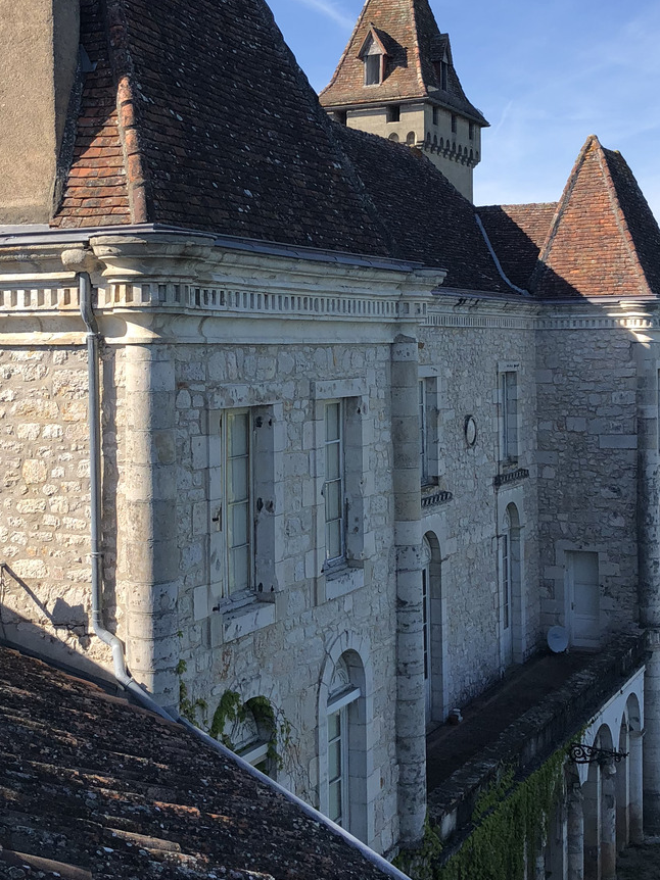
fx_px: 1323
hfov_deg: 28.0
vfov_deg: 36.7
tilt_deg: +0.0
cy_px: 355
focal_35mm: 52
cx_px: 326
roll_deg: +1.5
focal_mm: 4
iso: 20
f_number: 1.8
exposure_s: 1/1171
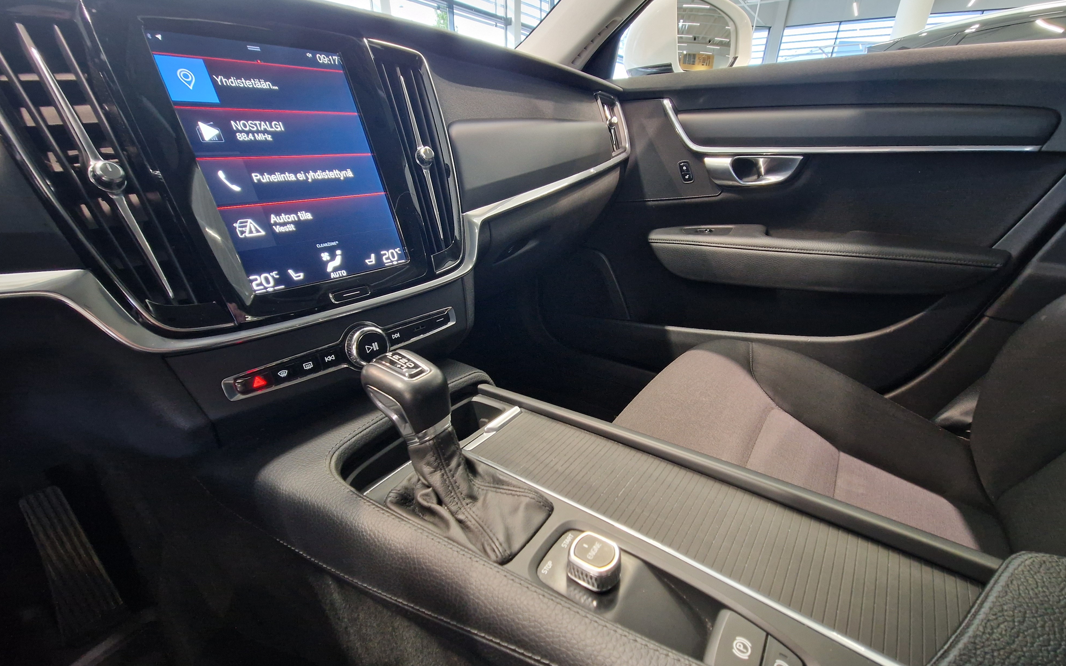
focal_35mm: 14
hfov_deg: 105.3
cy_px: 374
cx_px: 531
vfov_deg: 78.3
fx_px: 407
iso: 640
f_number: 2.2
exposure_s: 1/33
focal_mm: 2.2
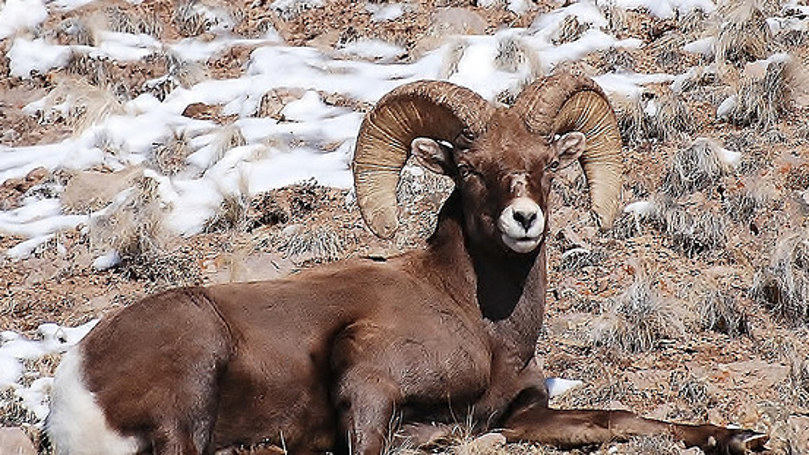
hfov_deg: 4.7
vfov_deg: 2.6
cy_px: 273
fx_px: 9910
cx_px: 408
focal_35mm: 462
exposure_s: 1/2500
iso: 400
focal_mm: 280
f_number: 6.3
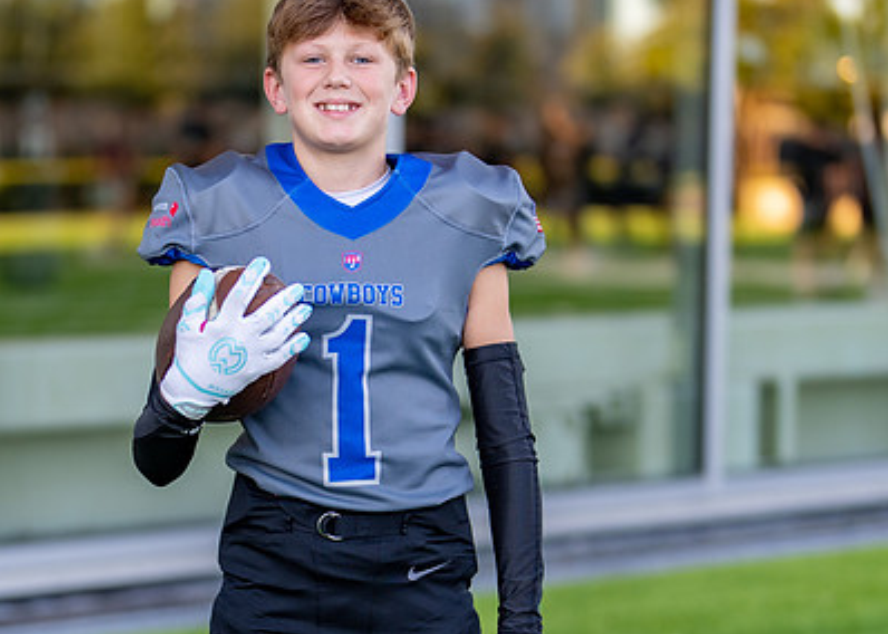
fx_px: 3151
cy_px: 524
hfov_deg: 16.0
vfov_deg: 11.4
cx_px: 394
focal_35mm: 125
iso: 100
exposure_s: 1/640
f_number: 1.2
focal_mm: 50
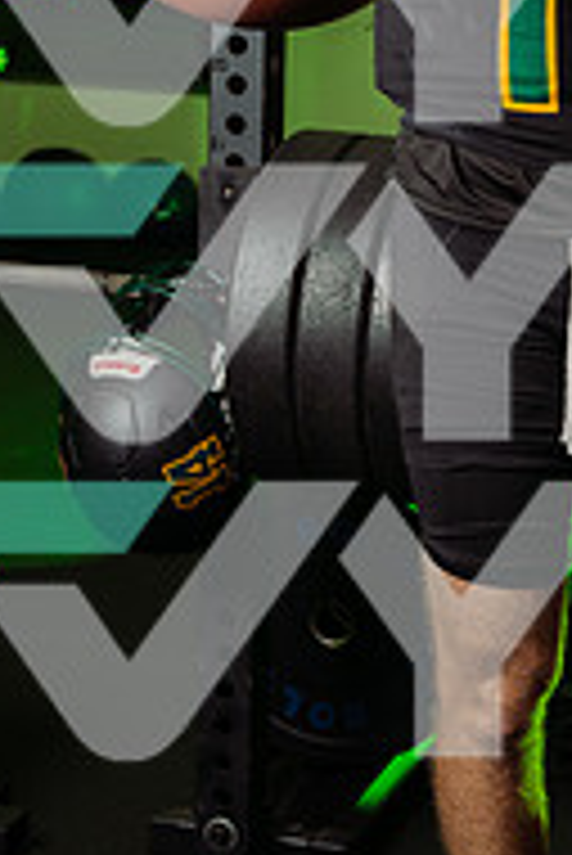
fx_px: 2307
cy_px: 306
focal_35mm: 97
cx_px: 577
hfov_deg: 13.9
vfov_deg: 21.0
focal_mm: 41
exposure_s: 1/250
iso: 125
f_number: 5
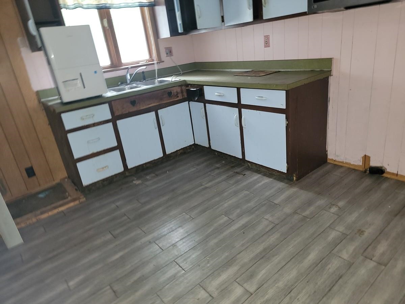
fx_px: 281
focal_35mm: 24
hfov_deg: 71.6
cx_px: 202
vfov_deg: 56.8
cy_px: 152
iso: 125
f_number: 1.8
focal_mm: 6.7
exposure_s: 1/10.3
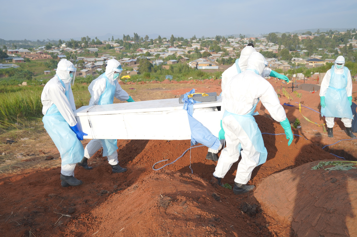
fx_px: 317
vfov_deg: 41.1
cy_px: 118
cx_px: 178
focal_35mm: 32
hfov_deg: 58.7
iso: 320
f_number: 6.3
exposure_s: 1/500
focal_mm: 32
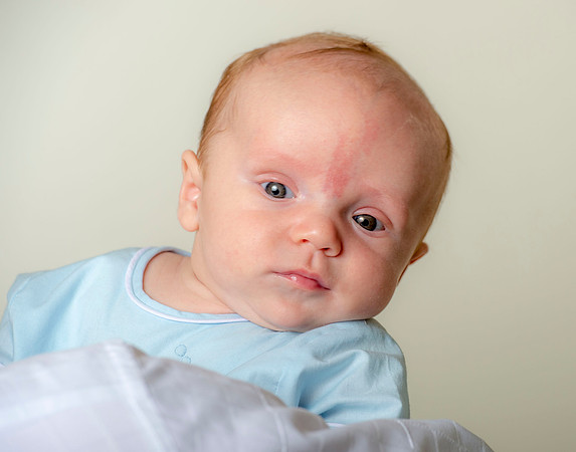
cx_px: 352
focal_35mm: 257
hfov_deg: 7.6
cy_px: 261
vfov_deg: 5.9
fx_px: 4353
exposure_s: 1/200
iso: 250
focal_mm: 200
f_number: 6.3
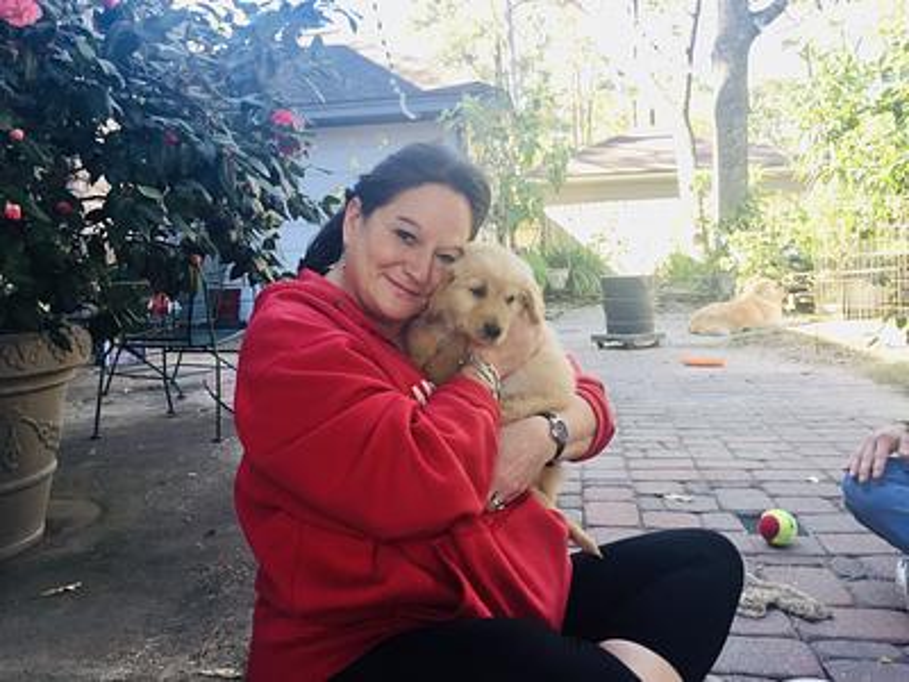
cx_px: 454
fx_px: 762
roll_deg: +1.7
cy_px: 341
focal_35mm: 29
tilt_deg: -7.2
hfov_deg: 61.7
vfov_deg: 48.2
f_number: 2.2
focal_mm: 4.15
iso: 32
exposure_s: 1/60
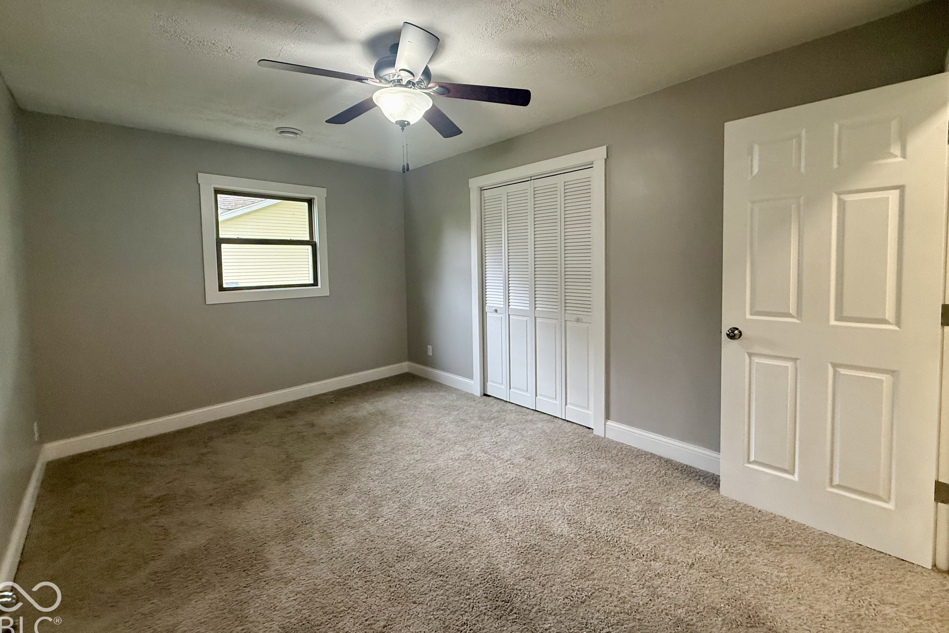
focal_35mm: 15
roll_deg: +1.1
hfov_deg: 100.4
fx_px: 395
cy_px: 279
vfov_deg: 77.0
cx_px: 476
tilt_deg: -2.4
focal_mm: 2.22
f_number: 2.2
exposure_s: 1/120
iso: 320
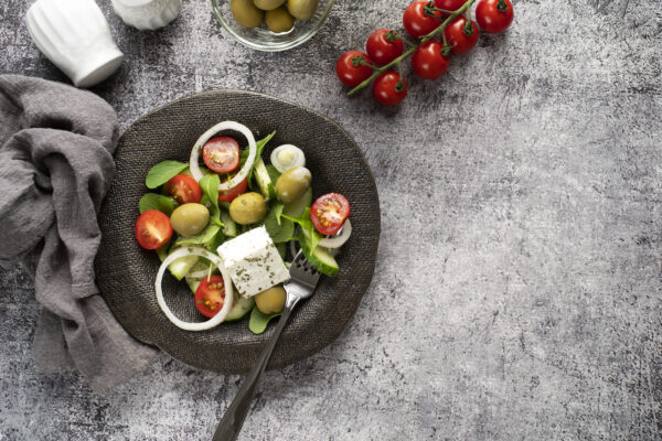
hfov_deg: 39.6
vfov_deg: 27.0
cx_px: 331
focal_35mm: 50
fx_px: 919
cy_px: 220
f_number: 3.2
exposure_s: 1/100
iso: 100
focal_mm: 50
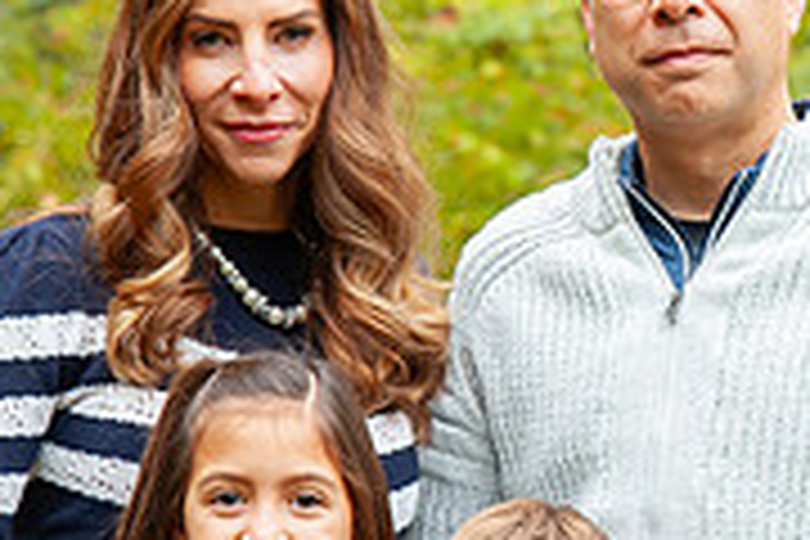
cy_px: 275
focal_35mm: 261
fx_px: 5872
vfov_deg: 5.3
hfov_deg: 7.9
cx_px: 659
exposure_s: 1/160
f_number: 4.5
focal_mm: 68
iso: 400
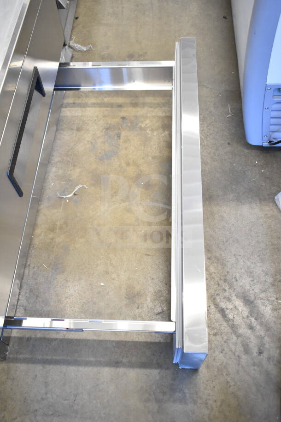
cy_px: 211
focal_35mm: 33
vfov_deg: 57.2
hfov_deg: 40.0
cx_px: 140
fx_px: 386
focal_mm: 22
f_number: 3.8
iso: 1600
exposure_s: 1/60
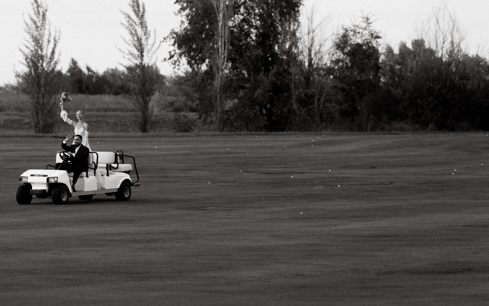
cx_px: 146
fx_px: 3265
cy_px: 75
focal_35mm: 245
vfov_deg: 5.4
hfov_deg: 8.6
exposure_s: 1/320
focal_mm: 150
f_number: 3.5
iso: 500
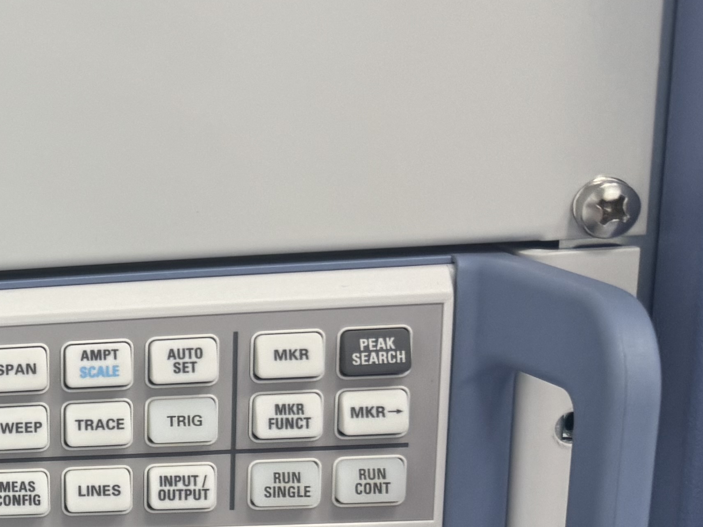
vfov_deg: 18.0
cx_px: -403
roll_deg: +4.9
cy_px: 513
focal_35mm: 80
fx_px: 1624
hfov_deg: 20.3
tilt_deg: -13.0
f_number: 1.78
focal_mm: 6.76
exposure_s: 1/50
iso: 160
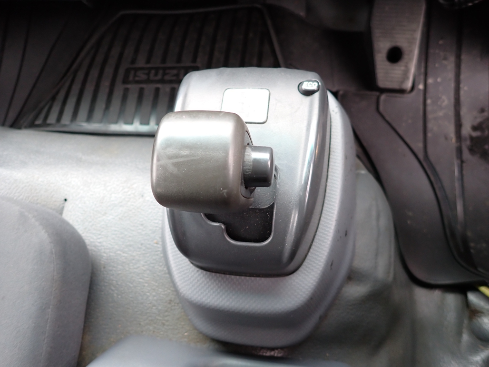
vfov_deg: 54.9
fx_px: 353
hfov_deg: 69.4
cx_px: 244
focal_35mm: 25
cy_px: 184
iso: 200
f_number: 2
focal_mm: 4.5
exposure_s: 1/40
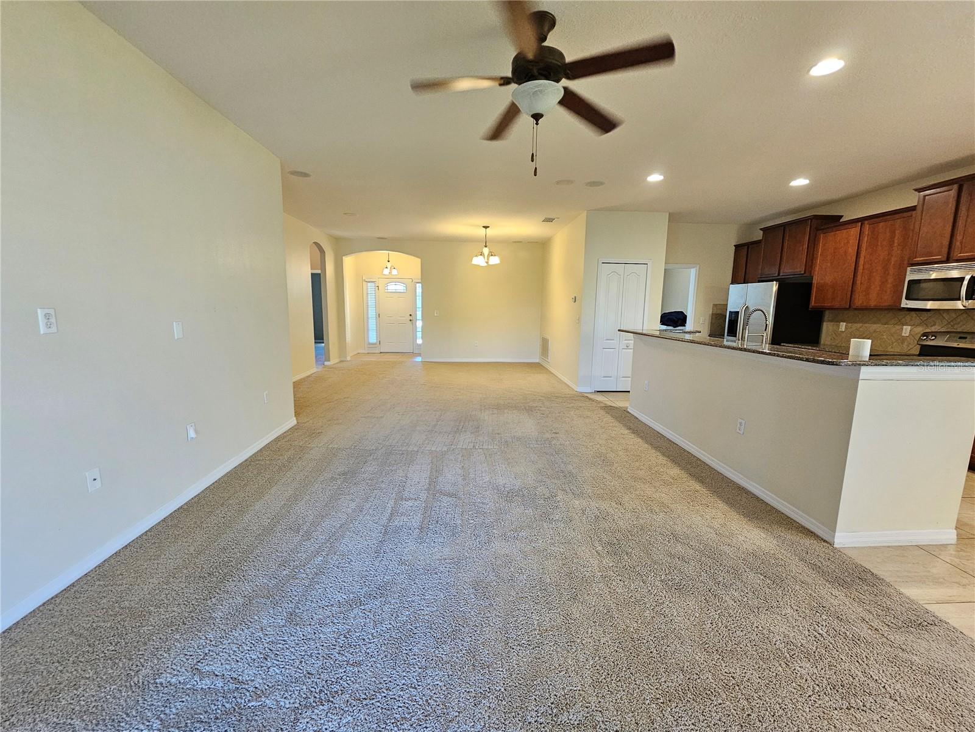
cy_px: 366
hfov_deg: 106.2
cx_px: 488
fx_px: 366
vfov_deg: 89.9
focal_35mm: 13
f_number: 2.2
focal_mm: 2.2
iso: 320
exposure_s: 1/40
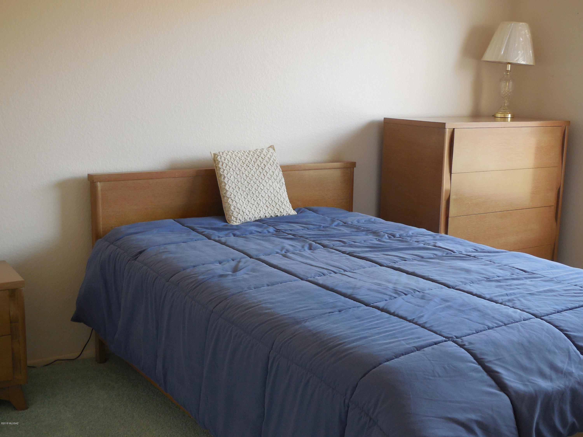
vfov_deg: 31.5
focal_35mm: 46
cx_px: 292
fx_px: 775
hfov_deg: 41.2
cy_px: 218
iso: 250
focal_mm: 8.2
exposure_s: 1/30
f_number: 3.8
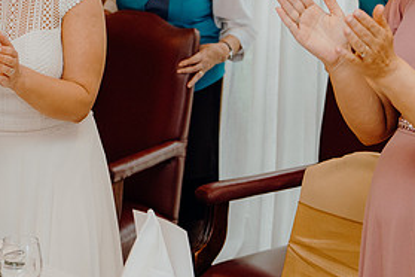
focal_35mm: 127
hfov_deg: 15.8
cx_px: -4
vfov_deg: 10.7
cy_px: -5
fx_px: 1464
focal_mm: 41
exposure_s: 1/200
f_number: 2.8
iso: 1250
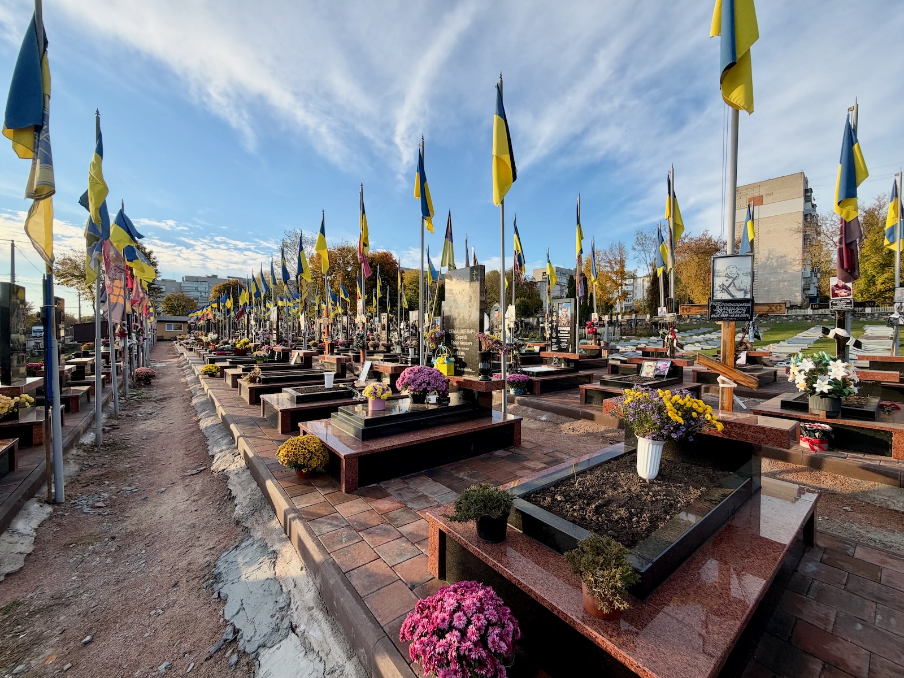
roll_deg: -0.2
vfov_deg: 85.7
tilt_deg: -0.1
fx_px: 366
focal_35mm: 14
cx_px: 452
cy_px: 339
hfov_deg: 102.1
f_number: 2.2
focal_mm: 2.22
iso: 40
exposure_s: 1/679
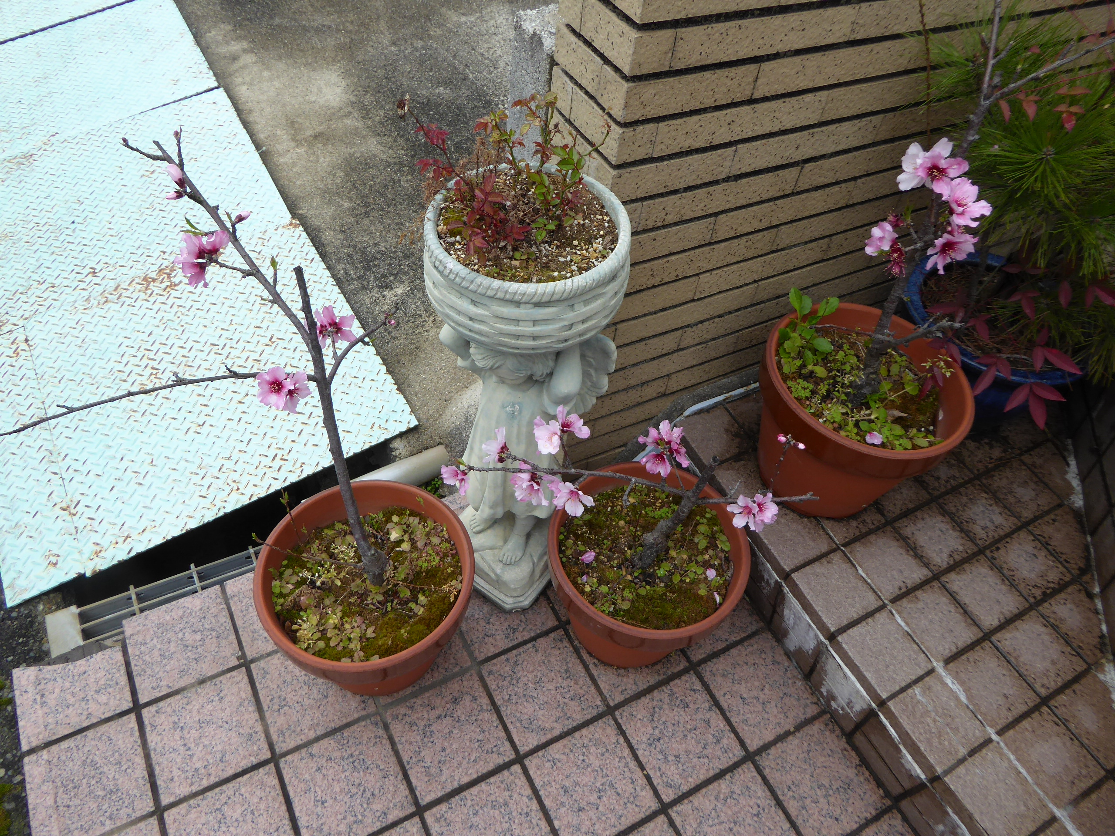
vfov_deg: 54.9
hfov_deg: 69.4
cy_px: 418
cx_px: 558
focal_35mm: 25
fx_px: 805
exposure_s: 1/160
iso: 100
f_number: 3.3
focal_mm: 4.3
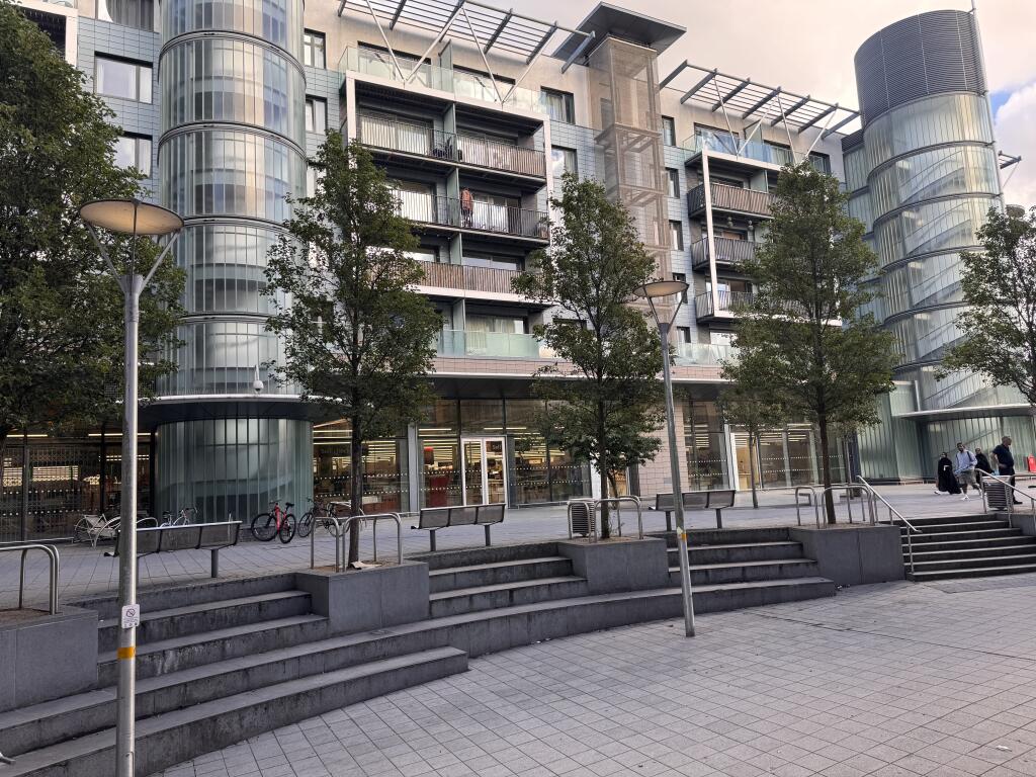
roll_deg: +3.2
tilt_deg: +7.1
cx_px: 518
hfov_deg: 71.6
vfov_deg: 56.8
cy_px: 388
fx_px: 718
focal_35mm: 24
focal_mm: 6.76
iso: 80
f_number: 1.78
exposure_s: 1/329
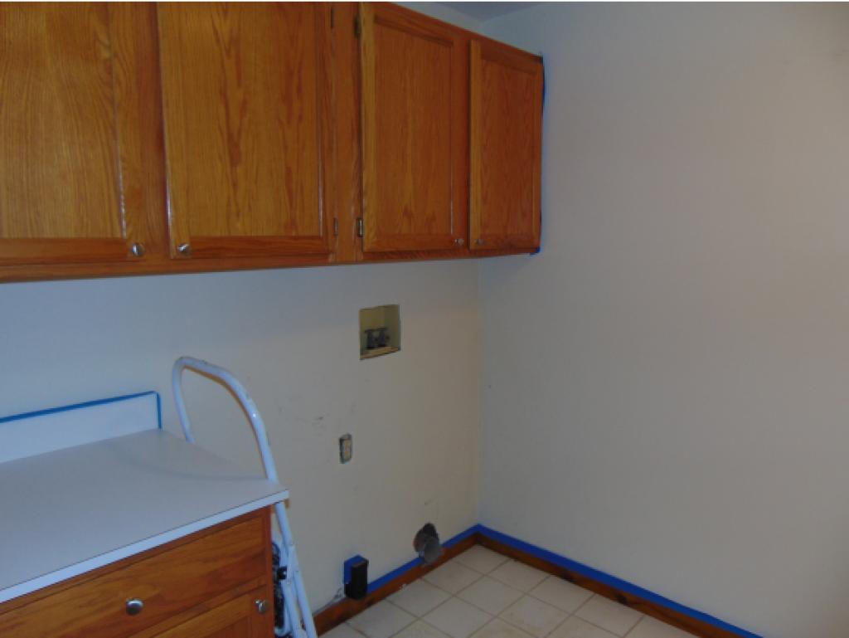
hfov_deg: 69.4
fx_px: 613
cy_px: 319
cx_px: 424
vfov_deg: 54.9
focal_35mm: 25
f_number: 3
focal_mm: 4.5
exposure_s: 1/30
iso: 80
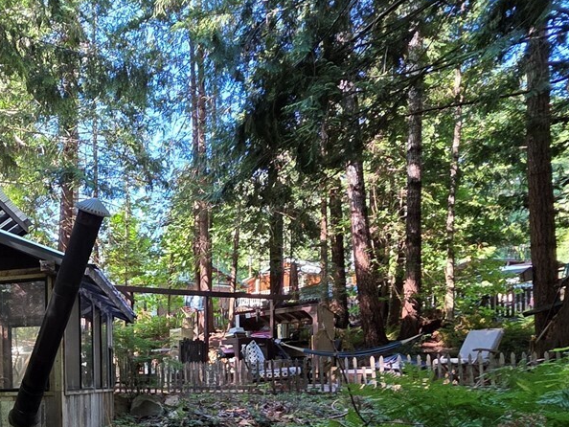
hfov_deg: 42.1
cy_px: 393
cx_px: -51
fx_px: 576
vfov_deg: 37.7
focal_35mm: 35
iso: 100
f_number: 1.9
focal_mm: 2.2
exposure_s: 1/120
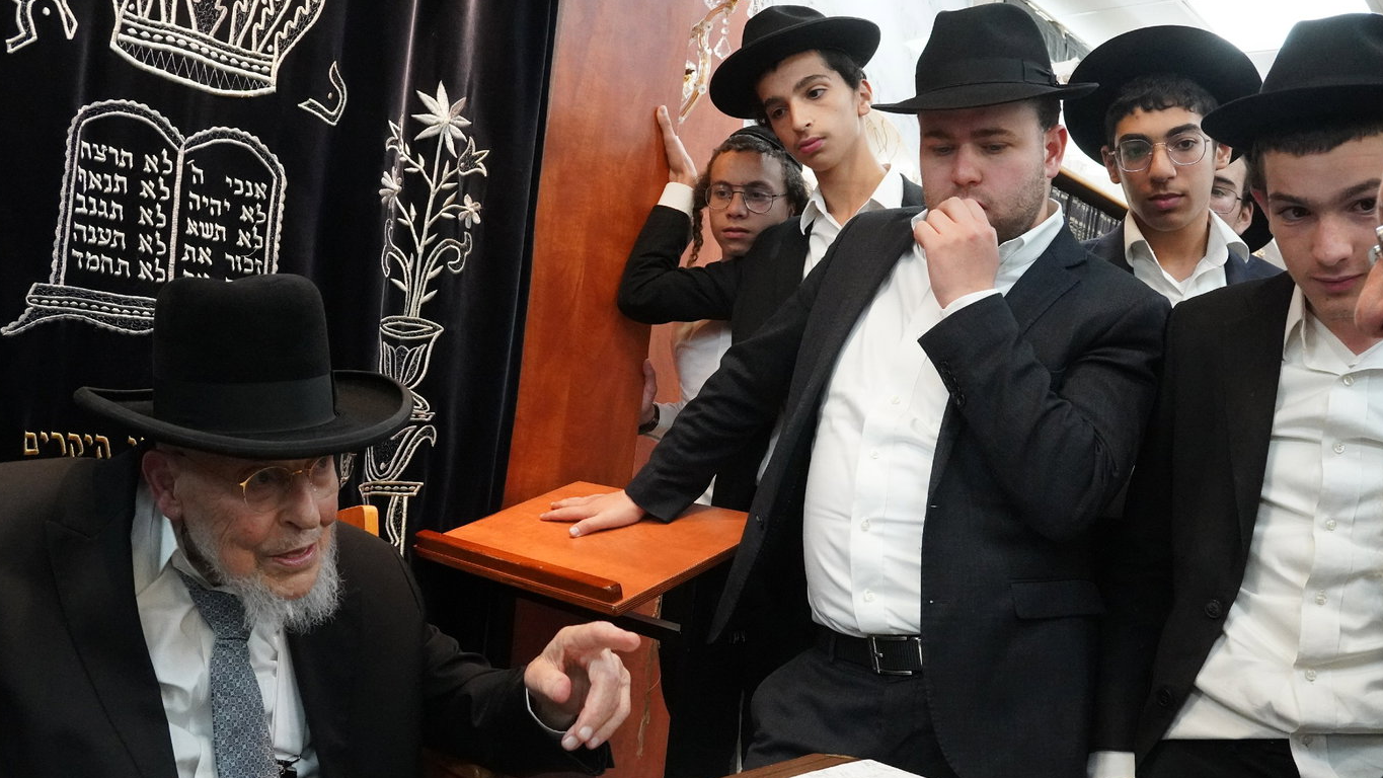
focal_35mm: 29
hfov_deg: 66.1
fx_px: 1064
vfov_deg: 40.2
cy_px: 422
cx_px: 695
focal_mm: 18
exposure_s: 1/250
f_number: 6.3
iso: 5000
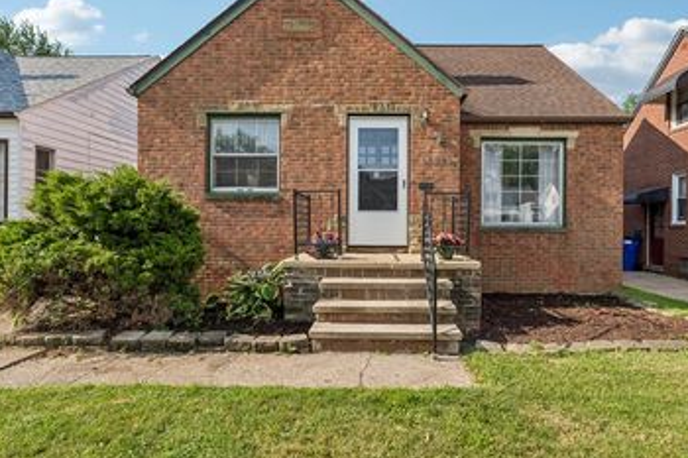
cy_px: 227
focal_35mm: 20
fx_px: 382
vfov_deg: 61.9
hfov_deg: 83.8
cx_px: 377
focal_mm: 14
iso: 200
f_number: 9
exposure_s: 1/200
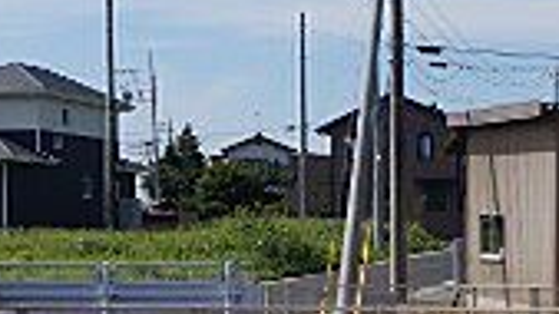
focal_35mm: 95
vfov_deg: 12.5
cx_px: 423
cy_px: 342
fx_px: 1408
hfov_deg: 22.2
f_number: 16
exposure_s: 1/250
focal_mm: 16
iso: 200
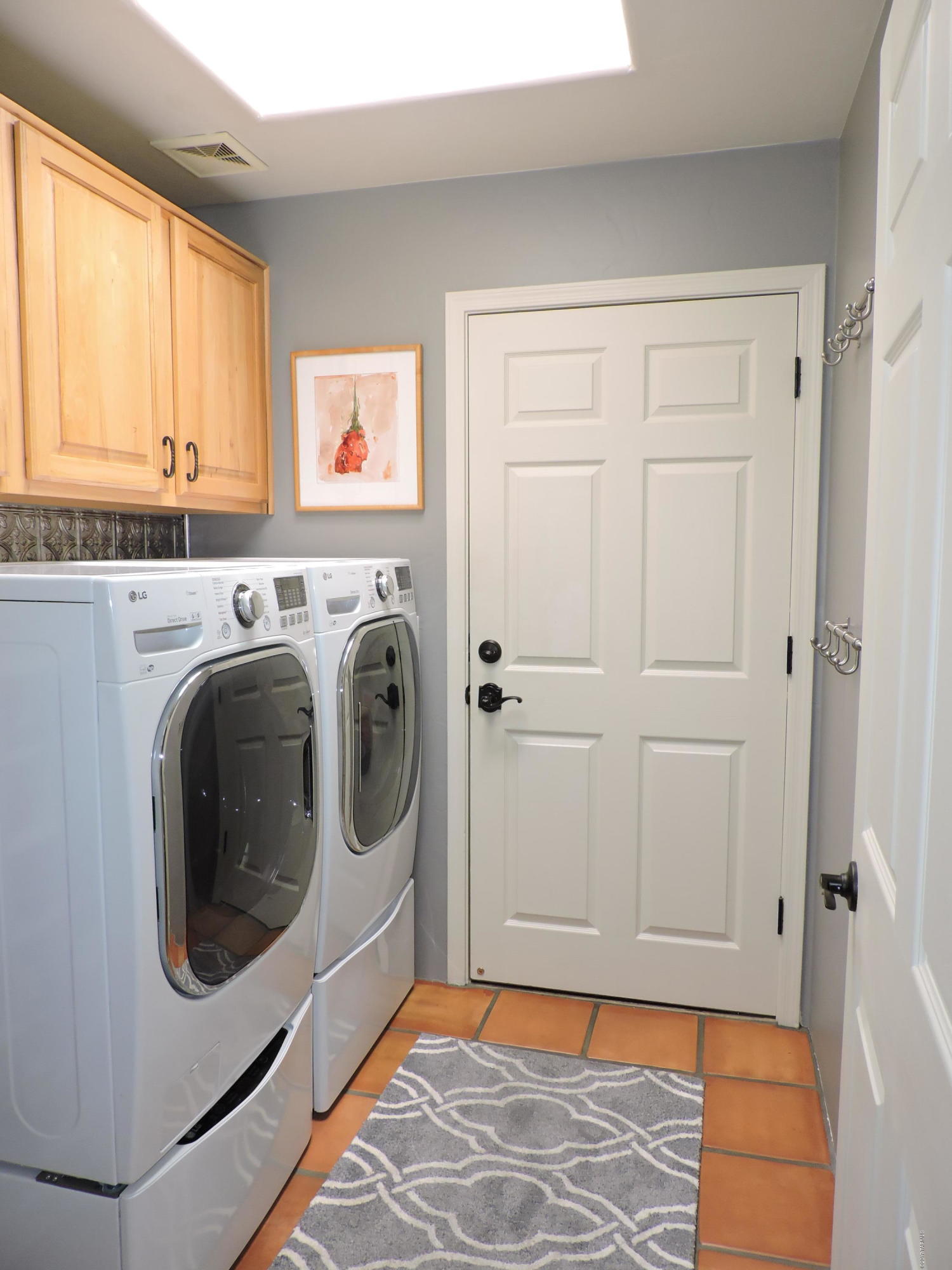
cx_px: 476
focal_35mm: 24
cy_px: 635
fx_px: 880
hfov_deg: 56.8
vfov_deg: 71.6
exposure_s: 1/40
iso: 220
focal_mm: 4.3
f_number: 3
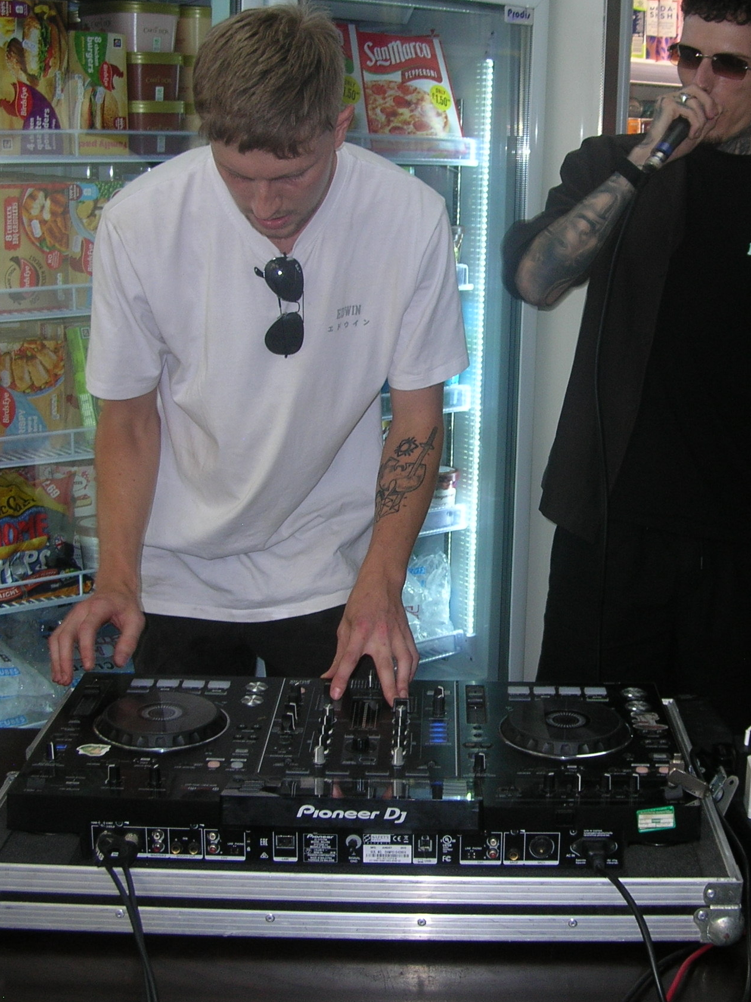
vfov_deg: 38.9
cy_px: 493
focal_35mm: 49
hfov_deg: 29.3
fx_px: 1417
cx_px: 536
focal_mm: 6
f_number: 2.7
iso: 50
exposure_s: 1/60.1
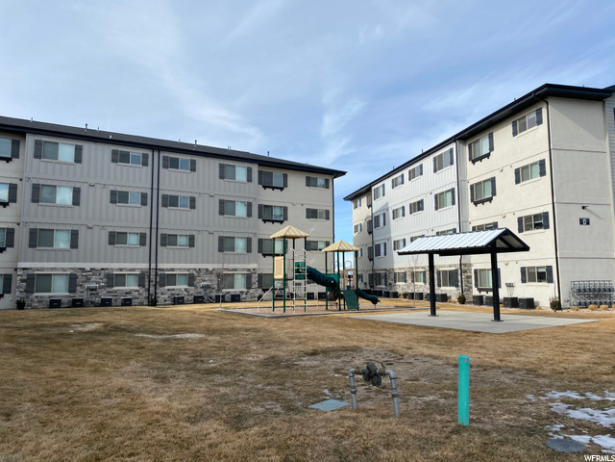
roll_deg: +0.1
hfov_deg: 67.3
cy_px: 231
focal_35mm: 26
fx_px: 462
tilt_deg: +6.8
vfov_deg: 53.1
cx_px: 308
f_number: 1.8
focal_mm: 4.25
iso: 32
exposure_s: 1/2688
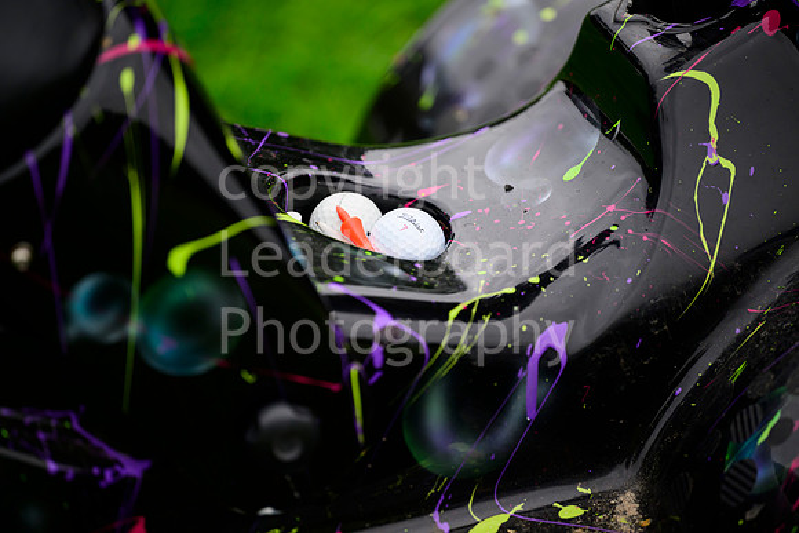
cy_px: 266
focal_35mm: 200
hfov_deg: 10.3
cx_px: 400
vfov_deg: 6.9
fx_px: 4440
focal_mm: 200
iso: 800
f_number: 2.8
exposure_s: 1/4000
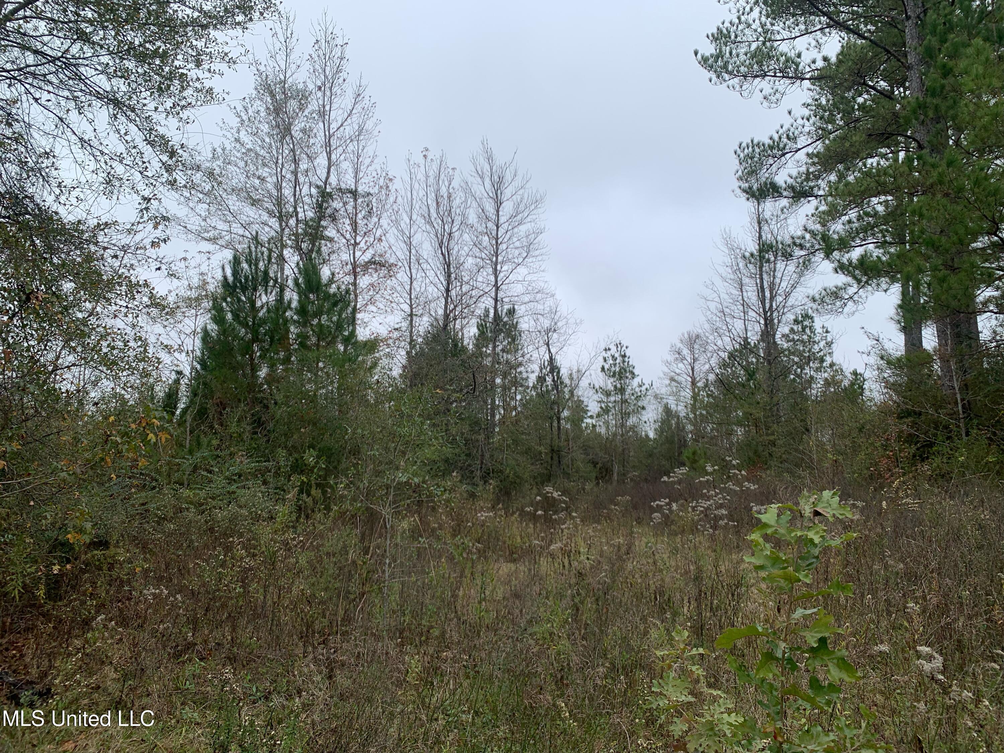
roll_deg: +2.0
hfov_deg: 67.3
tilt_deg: +9.2
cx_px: 502
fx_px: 754
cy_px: 376
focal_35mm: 26
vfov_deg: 53.1
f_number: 1.8
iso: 25
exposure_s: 1/594
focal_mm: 4.25
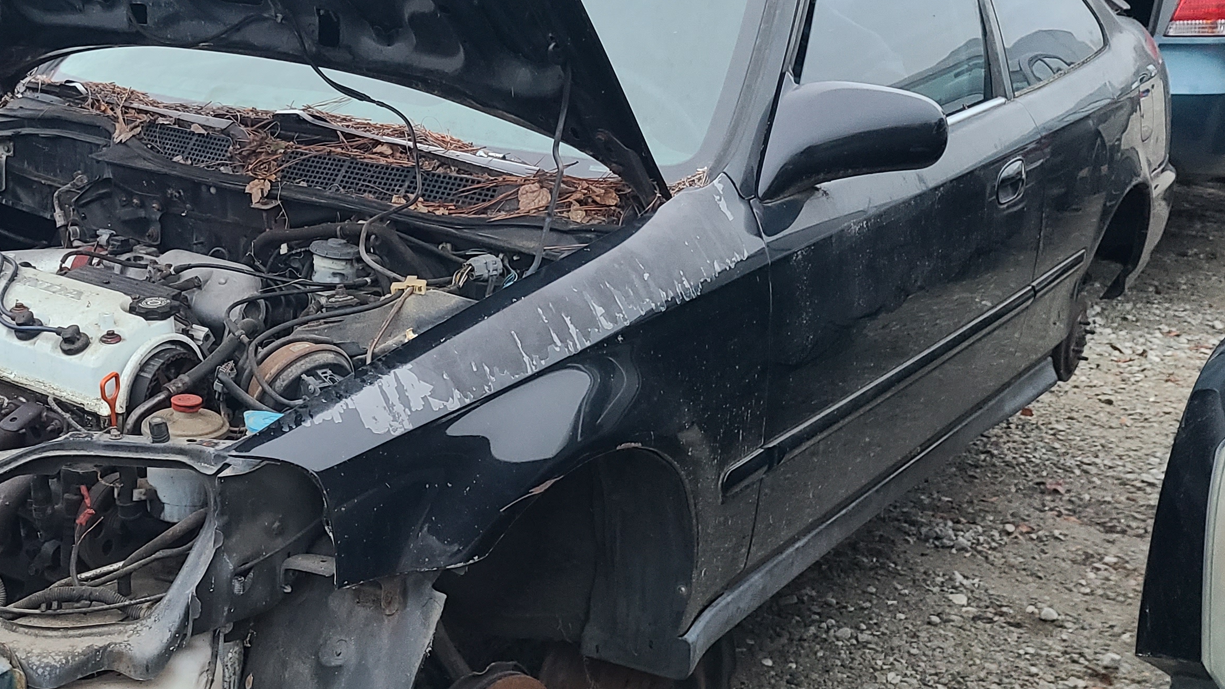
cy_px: 265
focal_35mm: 49
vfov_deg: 24.4
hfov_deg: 41.0
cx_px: 323
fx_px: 1592
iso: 500
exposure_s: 1/33
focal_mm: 5.4
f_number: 1.8
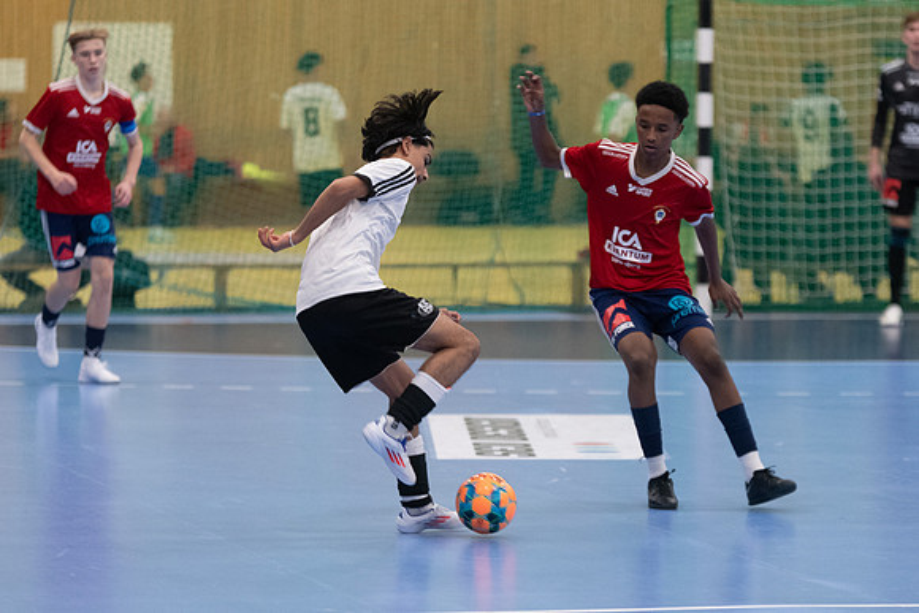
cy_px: 306
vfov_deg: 6.0
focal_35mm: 230
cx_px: 460
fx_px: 5871
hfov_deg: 9.0
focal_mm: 150
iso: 3200
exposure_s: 1/500
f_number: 3.2
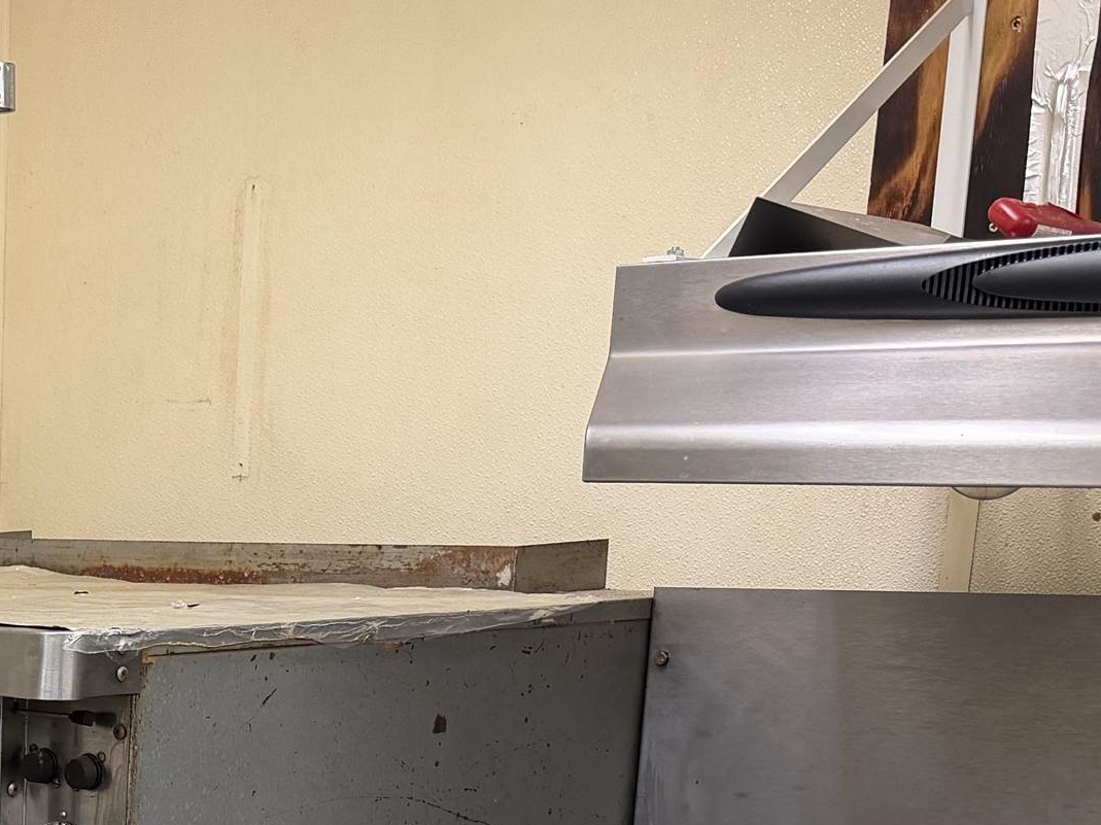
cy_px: 1012
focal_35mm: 69
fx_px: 2194
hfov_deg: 25.8
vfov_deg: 19.9
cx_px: -151
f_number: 1.78
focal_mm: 6.76
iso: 160
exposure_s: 1/120
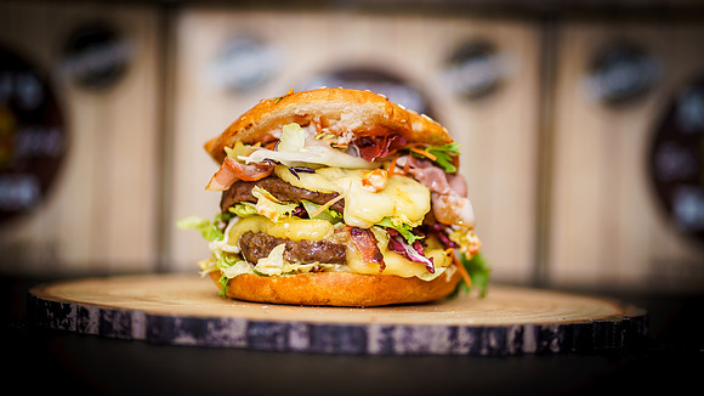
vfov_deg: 11.1
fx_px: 2036
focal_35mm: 109
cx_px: 337
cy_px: 190
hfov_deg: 19.6
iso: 100
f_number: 1.8
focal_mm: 85
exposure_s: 1/80
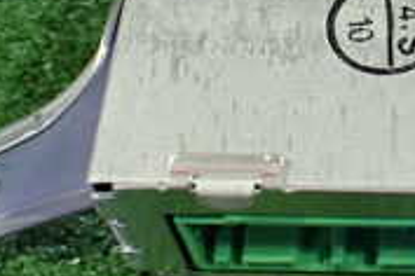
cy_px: 5
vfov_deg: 12.8
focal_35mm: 106
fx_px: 1222
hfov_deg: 18.5
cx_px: 464
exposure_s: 1/60
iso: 800
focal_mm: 5.4
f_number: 2.3
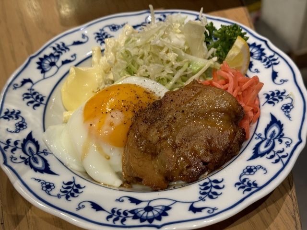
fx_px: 426
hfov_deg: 39.7
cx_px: 154
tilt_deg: -45.3
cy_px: 115
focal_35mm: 48
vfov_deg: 30.3
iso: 125
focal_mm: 6.76
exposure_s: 1/50
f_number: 1.78
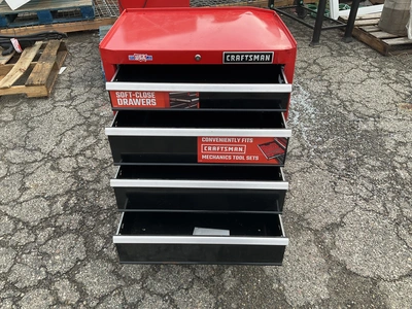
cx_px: 206
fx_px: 345
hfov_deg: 61.7
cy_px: 154
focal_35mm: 29
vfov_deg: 48.2
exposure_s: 1/122
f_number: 1.8
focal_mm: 3
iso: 25
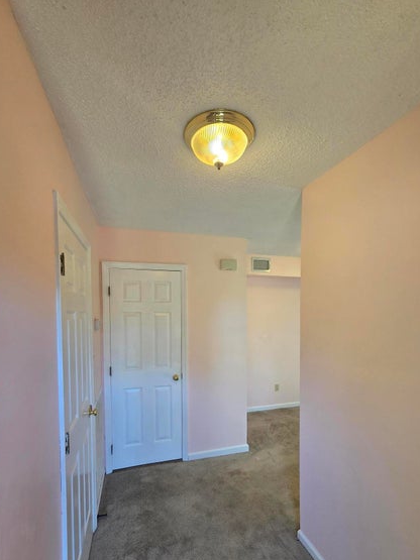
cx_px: 212
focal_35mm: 15
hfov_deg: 81.7
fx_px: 243
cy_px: 321
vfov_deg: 97.5
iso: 64
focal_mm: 2.2
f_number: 2.2
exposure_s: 1/60
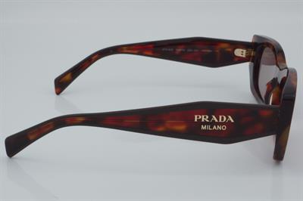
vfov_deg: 18.2
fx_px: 631
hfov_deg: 27.0
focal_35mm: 75
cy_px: 100
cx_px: 152
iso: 100
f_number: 32
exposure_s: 1/4
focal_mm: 50
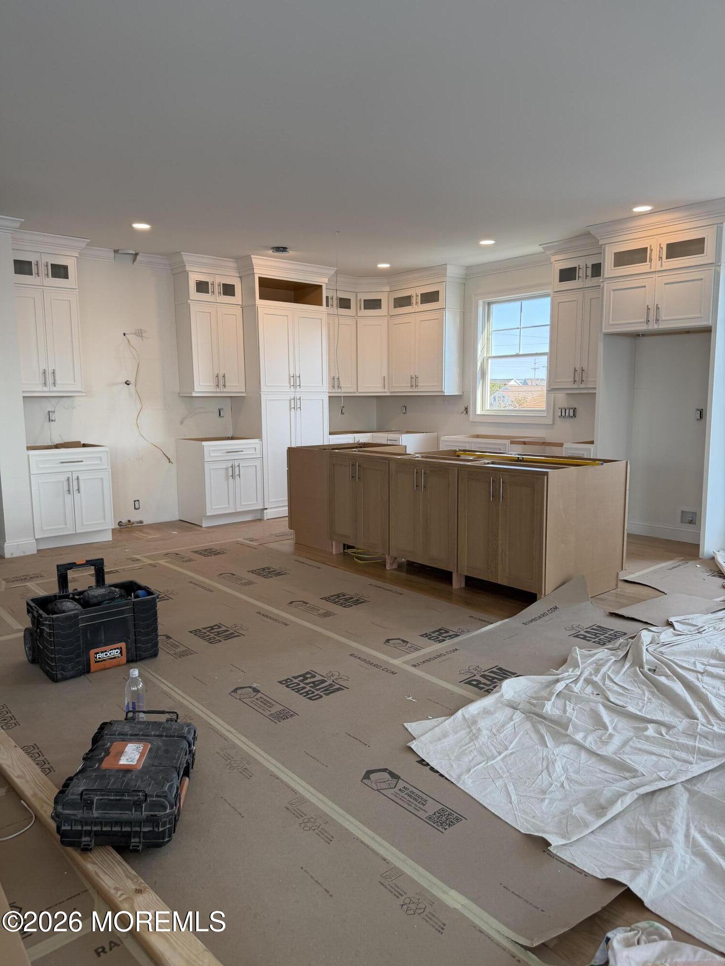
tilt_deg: -7.8
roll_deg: -0.6
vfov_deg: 71.6
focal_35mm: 24
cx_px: 362
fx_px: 670
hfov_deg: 56.8
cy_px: 483
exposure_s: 1/180
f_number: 1.78
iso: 80
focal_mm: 6.76
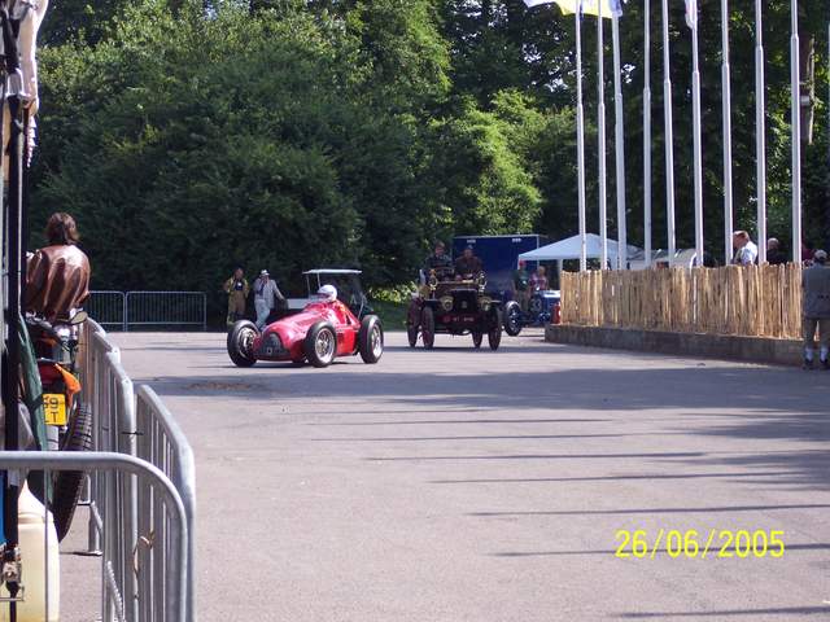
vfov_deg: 13.0
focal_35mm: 114
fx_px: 2733
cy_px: 311
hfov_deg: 17.3
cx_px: 415
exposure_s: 1/350
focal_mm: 24
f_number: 4.8
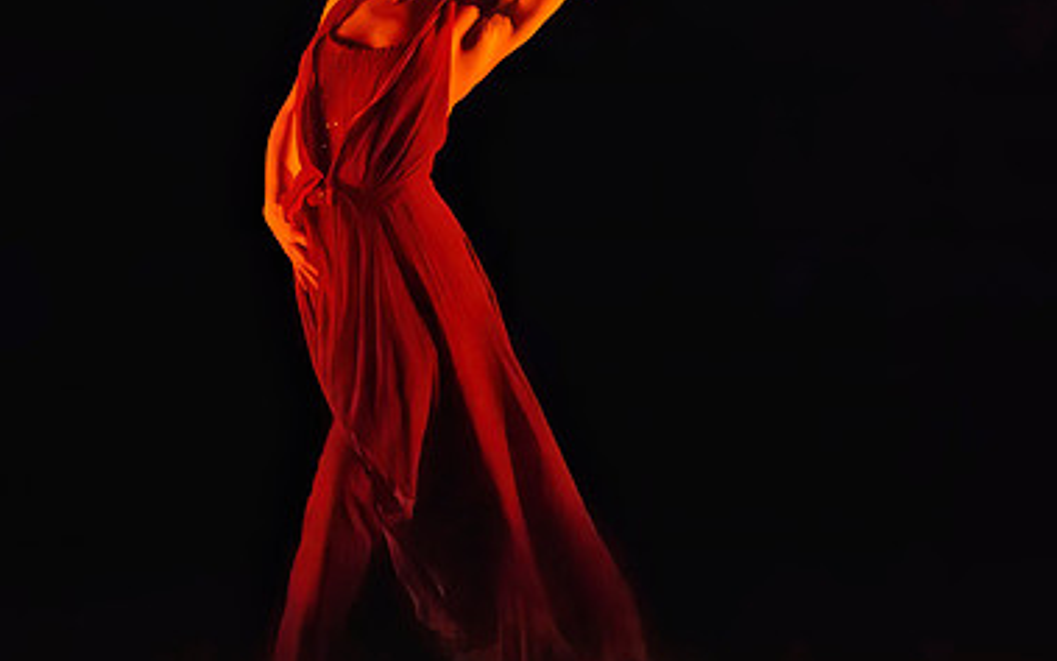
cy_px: 102
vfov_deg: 1.9
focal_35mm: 693
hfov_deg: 3.0
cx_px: 513
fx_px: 19966
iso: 25600
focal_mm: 358
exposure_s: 1/400
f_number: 5.6
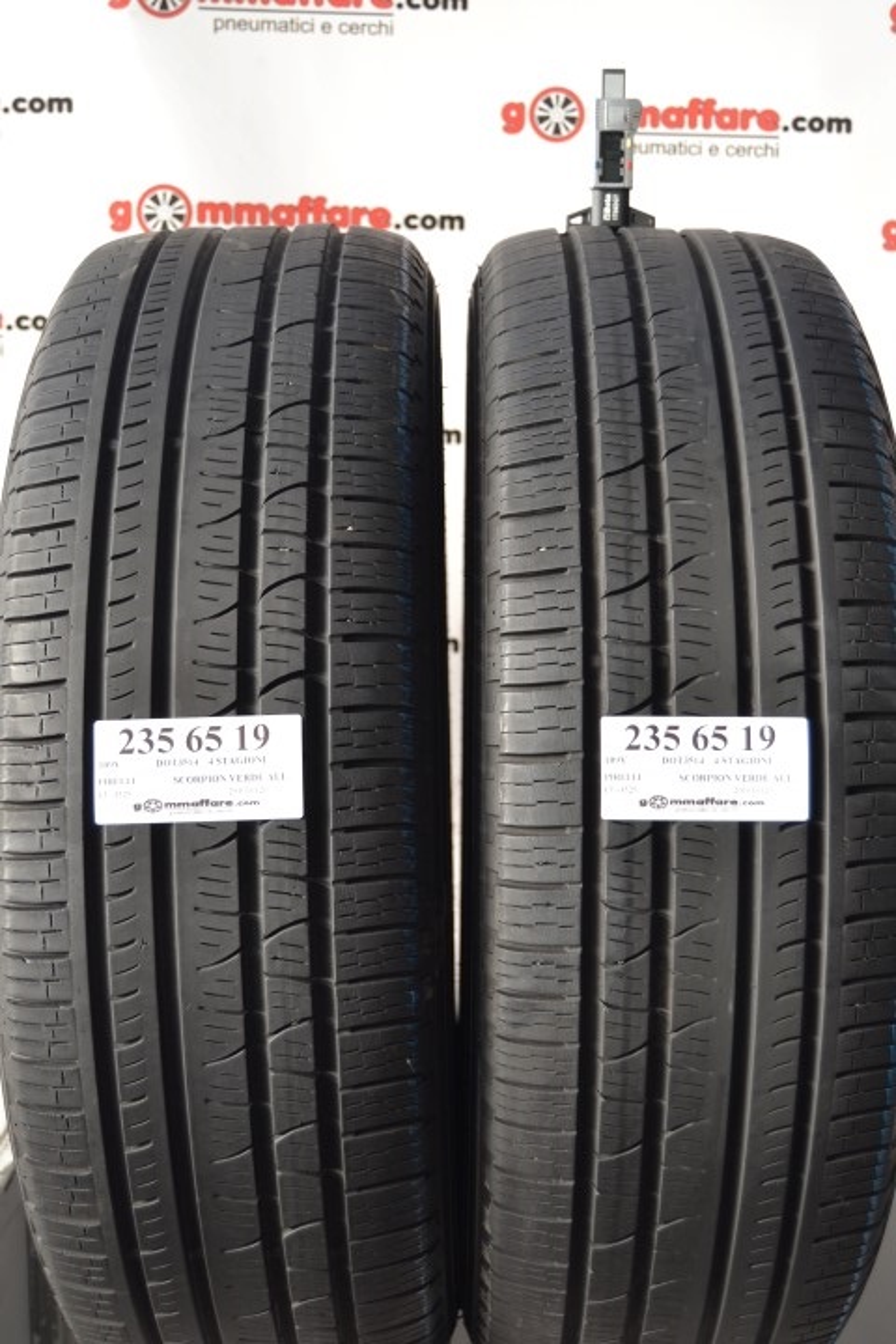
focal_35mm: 46
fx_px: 1736
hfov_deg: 28.9
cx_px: 448
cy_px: 672
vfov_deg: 42.3
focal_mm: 31
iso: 400
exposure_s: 1/100
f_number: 5
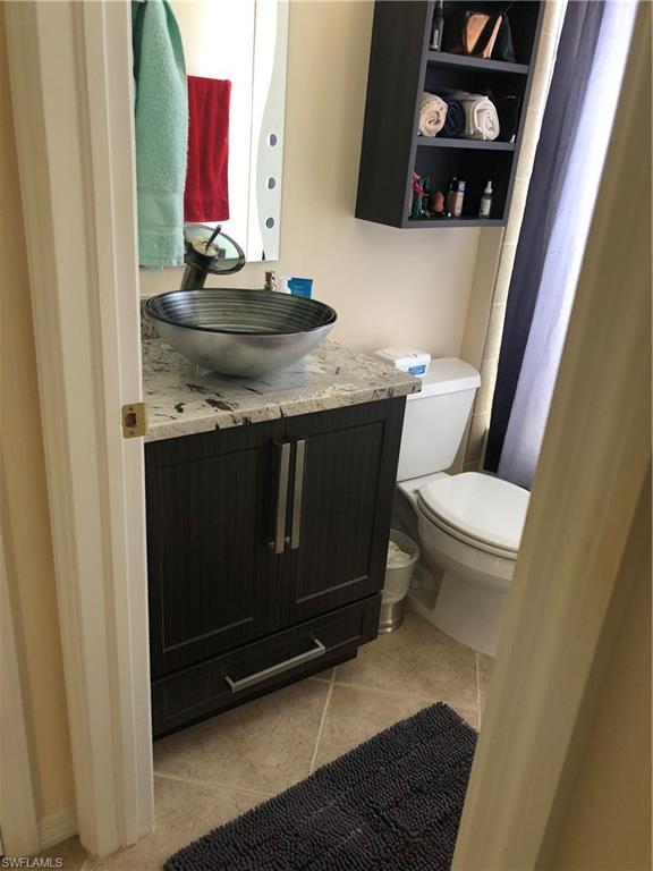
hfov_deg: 49.7
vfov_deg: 63.4
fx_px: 704
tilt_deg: -23.8
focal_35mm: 28
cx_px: 326
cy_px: 436
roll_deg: -4.4
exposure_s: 1/15
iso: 100
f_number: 1.8
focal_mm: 4
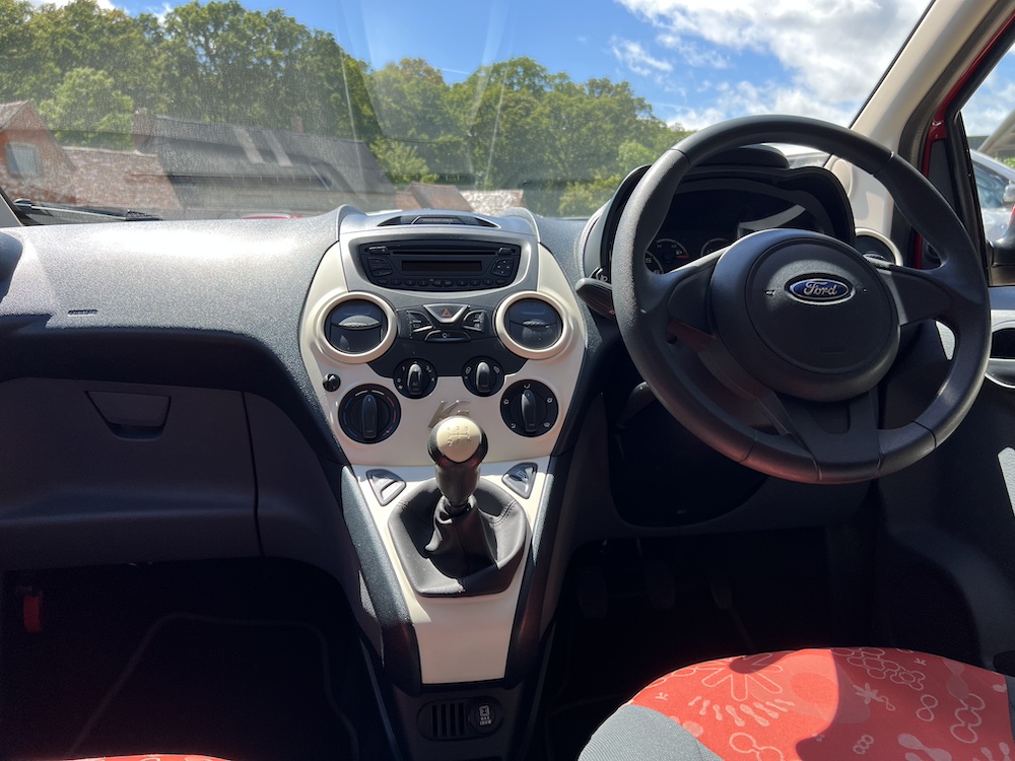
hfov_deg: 67.3
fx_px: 762
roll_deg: +1.0
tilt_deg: -11.7
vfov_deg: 53.1
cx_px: 508
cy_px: 380
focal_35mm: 26
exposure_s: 1/674
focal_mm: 5.7
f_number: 1.5
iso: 50
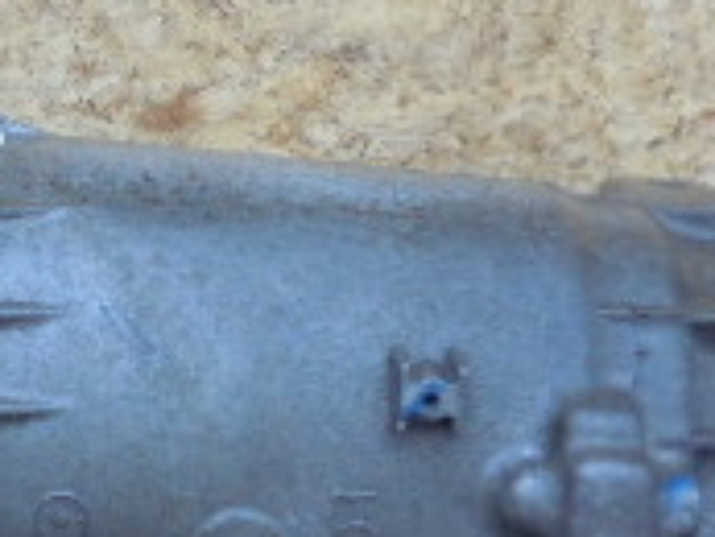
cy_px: 330
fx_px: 1984
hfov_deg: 20.0
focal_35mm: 96
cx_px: 54
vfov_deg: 15.4
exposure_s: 1/50
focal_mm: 4.6
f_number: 3.5
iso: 400
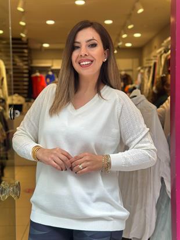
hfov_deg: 30.3
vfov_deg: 39.6
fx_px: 333
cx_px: 90
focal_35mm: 48
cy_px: 120
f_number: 1.78
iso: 80
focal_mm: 6.86
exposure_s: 1/241
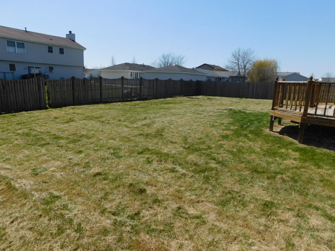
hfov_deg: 73.9
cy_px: 126
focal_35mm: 23
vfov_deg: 58.9
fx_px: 223
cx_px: 168
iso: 125
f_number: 6
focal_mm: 4
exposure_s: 1/640
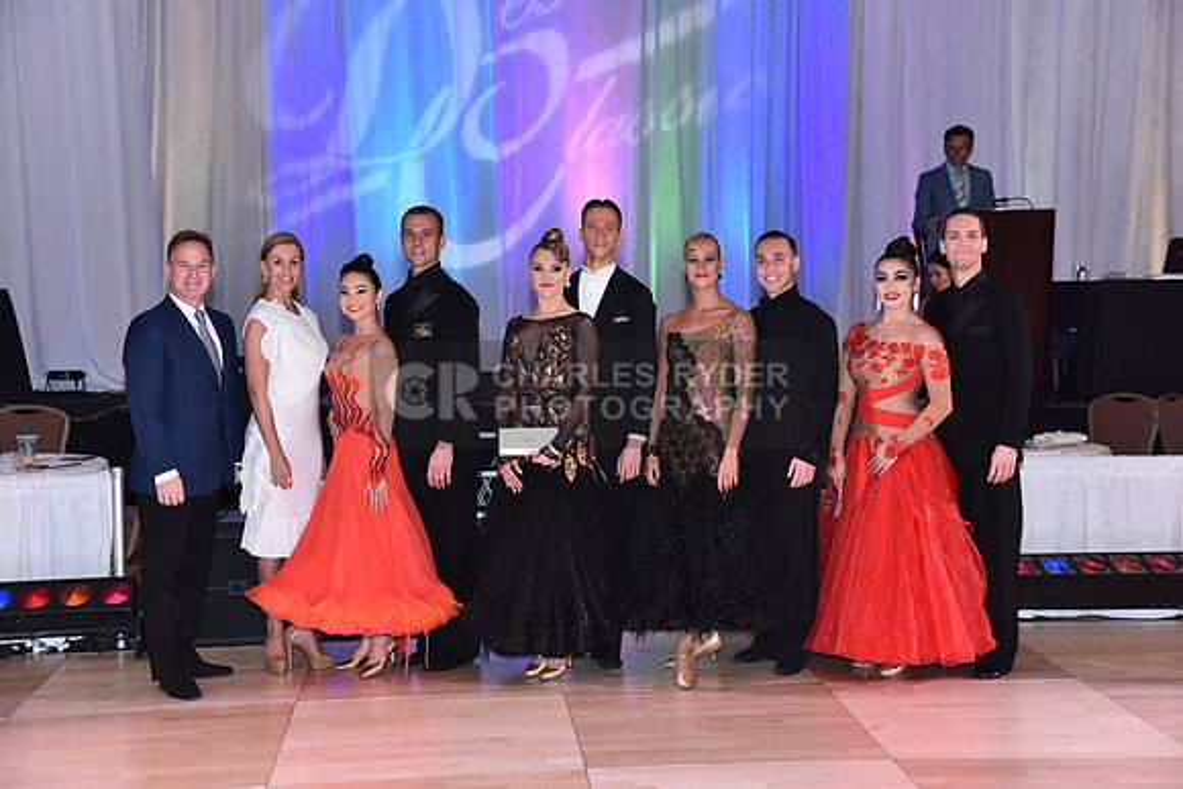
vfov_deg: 27.0
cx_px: 592
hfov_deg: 39.6
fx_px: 1643
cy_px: 394
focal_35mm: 50
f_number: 5
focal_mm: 50
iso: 2000
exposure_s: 1/250
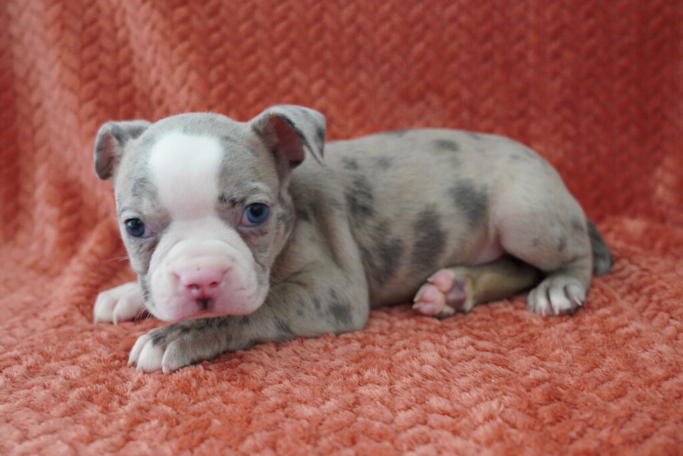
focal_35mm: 36
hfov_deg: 53.1
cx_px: 342
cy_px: 228
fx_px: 683
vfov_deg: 36.9
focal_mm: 24
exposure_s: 1/60
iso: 1600
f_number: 3.5
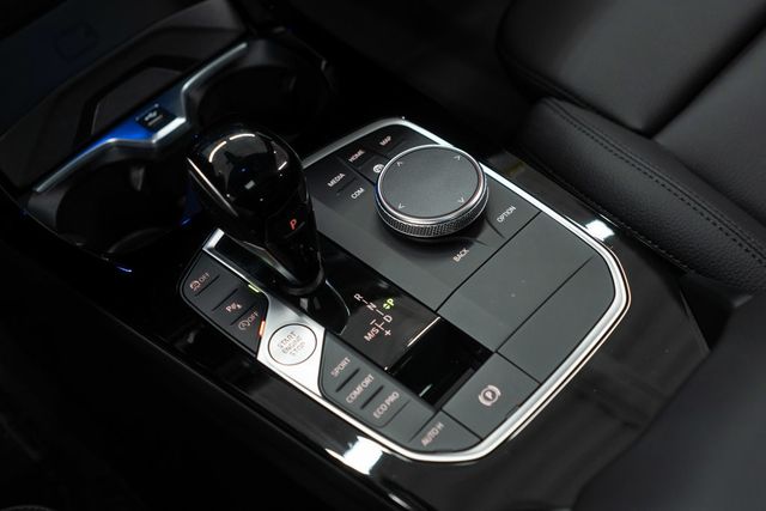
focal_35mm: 42
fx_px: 894
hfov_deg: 46.4
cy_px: 256
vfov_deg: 31.9
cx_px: 383
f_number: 3.2
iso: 640
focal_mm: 28
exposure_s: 1/50
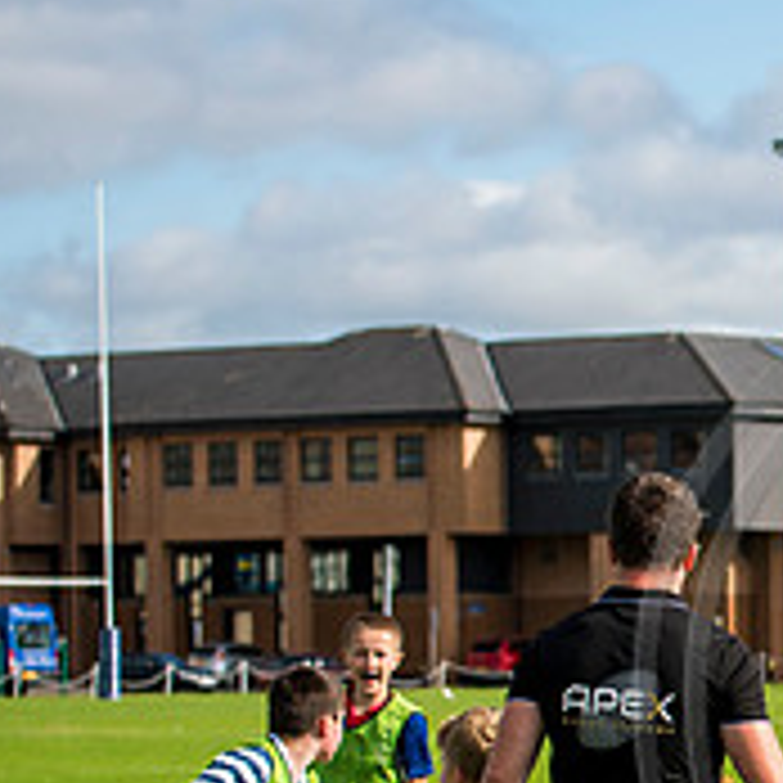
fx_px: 5451
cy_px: 691
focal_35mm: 213
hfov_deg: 8.1
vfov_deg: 8.2
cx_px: 1098
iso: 250
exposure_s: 1/1600
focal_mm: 75
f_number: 4
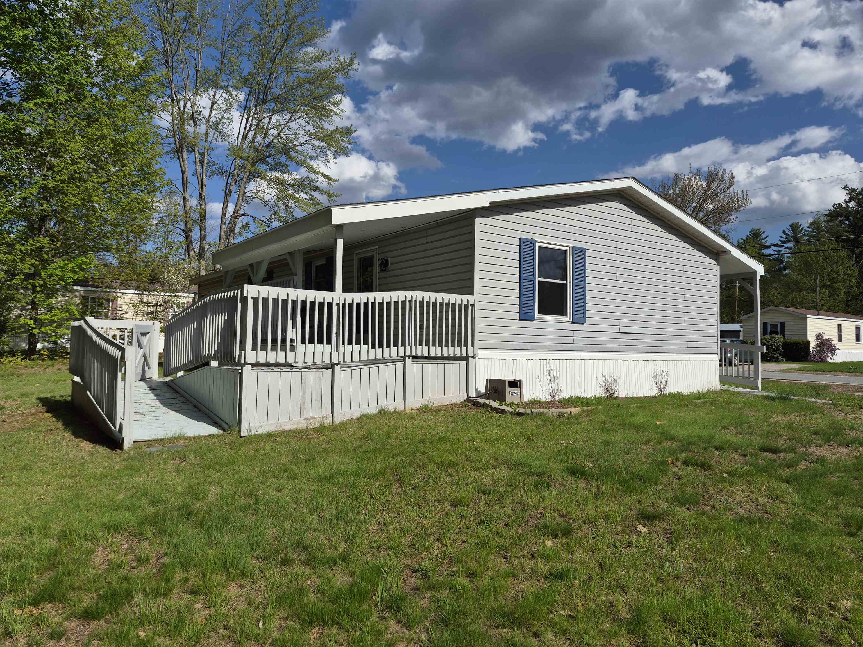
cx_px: 432
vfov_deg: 58.9
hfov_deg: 73.9
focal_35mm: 23
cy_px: 324
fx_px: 573
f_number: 1.8
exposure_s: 1/7696
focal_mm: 5.4
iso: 50
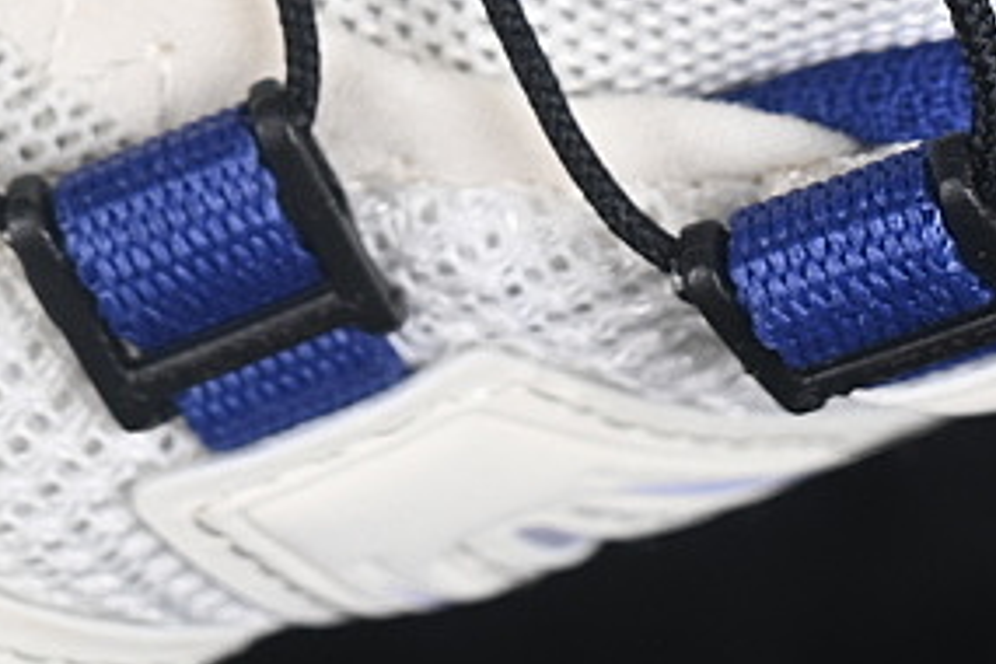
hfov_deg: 7.3
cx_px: 402
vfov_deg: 4.8
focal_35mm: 284
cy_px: -423
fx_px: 7857
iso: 160
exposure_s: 1/80
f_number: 7.1
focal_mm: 50
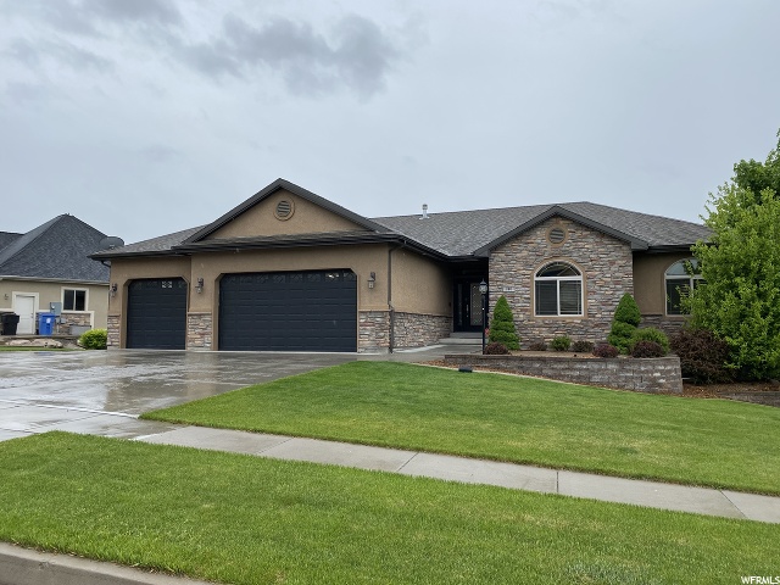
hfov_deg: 67.3
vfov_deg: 53.1
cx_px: 390
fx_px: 586
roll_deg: -0.6
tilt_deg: +3.6
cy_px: 292
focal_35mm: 26
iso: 32
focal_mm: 4.25
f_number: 1.8
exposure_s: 1/788
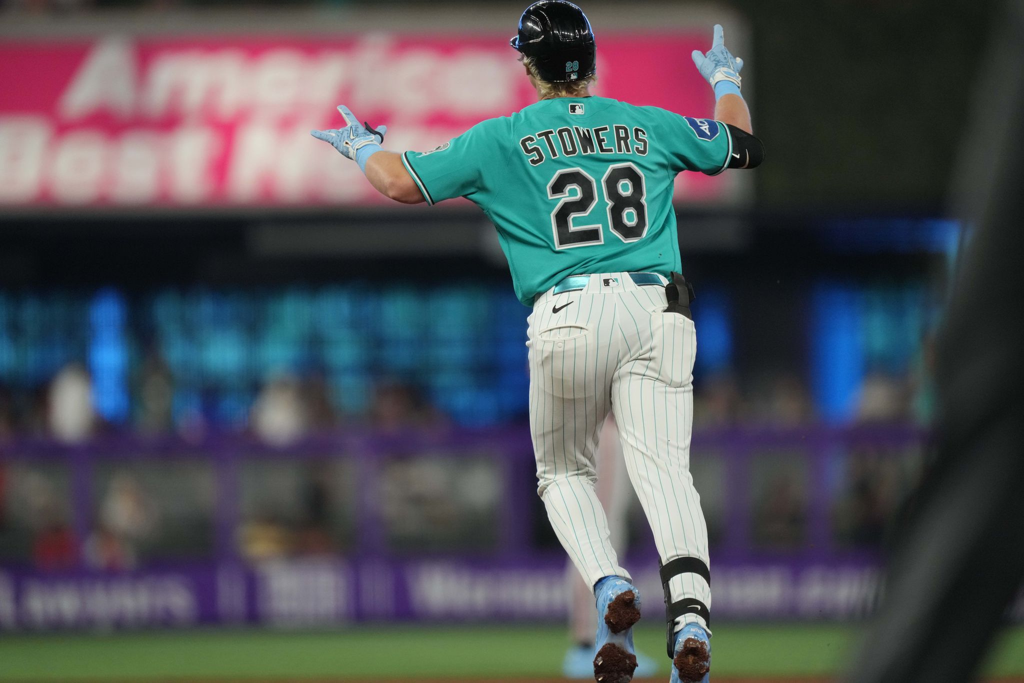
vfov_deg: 3.4
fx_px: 11376
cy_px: 342
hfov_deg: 5.2
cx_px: 512
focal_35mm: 400
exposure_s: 1/2000
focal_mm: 400
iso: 3200
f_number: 2.8
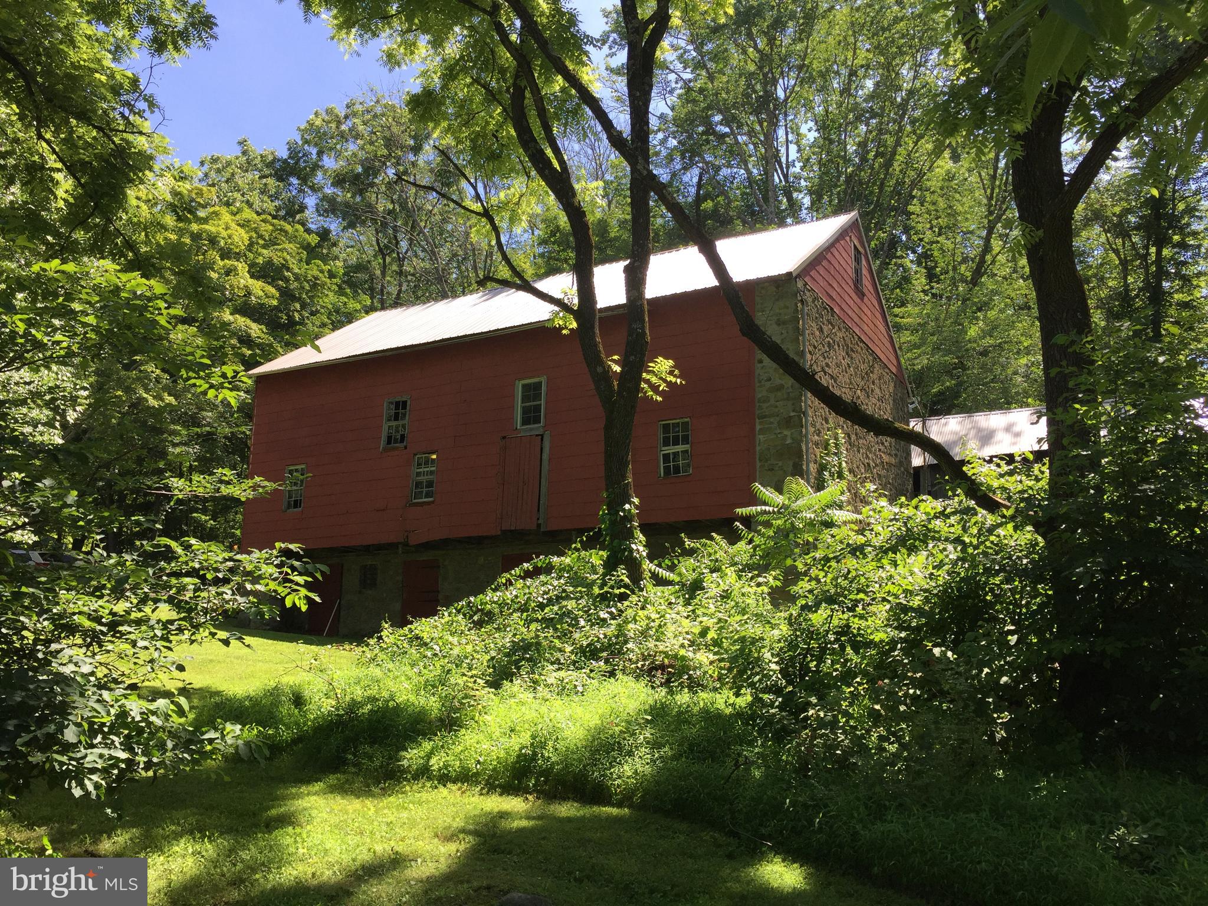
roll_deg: -1.7
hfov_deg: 61.7
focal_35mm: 29
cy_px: 453
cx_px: 604
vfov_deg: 48.2
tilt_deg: +13.7
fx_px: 1012
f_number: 2.2
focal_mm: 4.15
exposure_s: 1/670
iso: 32
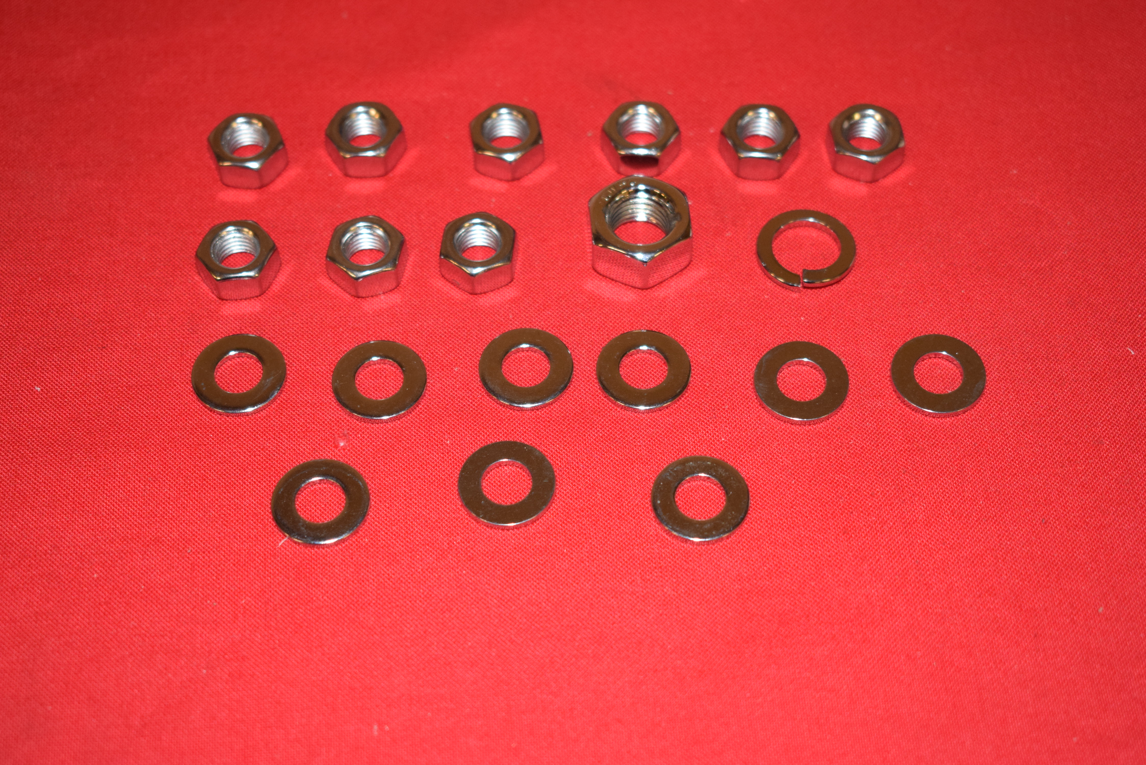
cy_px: 382
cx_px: 573
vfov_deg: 22.6
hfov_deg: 33.4
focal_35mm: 60
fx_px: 1910
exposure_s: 1/200
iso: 1250
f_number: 5
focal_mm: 40
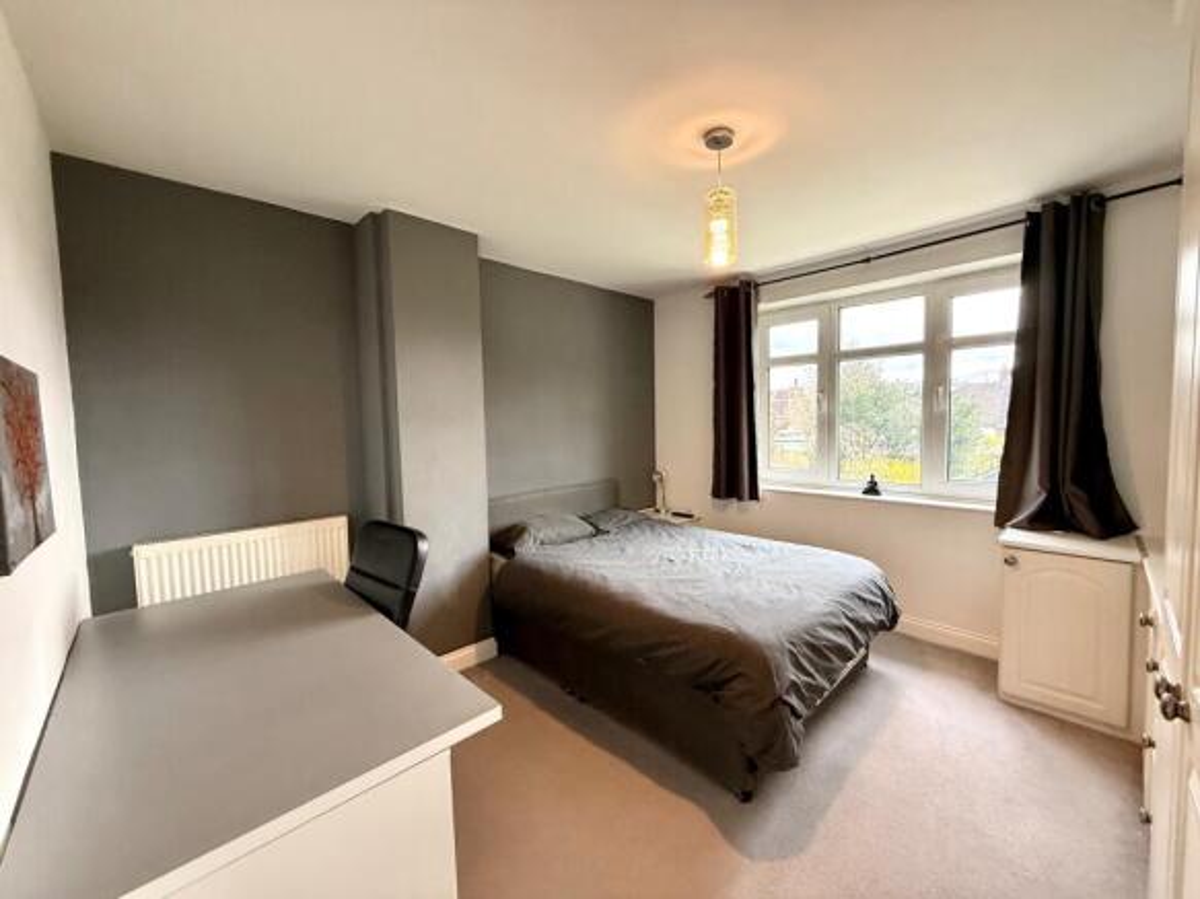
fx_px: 485
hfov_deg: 102.1
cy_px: 450
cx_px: 600
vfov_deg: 85.7
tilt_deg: -3.2
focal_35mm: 14
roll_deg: +1.3
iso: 400
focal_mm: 2.22
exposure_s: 1/60
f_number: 2.2
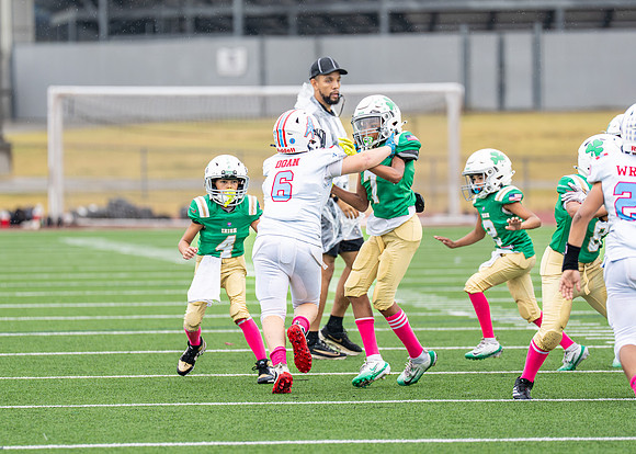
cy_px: 228
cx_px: 350
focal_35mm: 373
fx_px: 6736
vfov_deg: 3.9
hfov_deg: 5.4
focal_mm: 200
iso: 400
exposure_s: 1/1000
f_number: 2.8
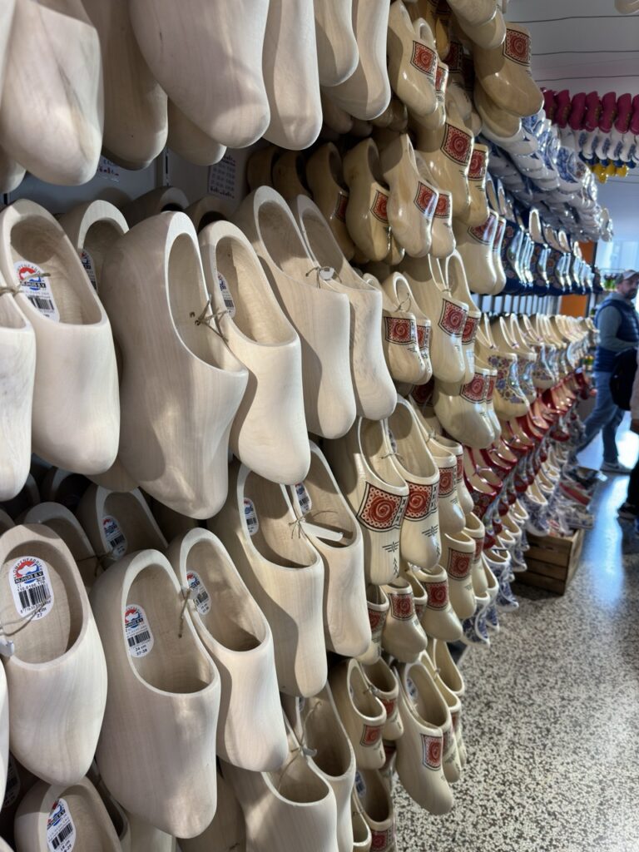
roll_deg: -2.6
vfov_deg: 71.6
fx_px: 591
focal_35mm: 24
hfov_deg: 56.8
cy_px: 426
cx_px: 320
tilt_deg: -11.4
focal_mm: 6.86
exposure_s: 1/50
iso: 64
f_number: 1.78
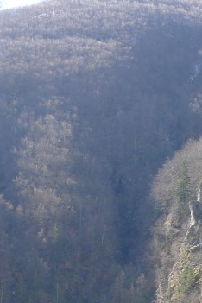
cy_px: 318
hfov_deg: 14.0
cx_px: 123
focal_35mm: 98
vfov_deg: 20.0
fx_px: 825
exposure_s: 1/250
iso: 80
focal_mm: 9.2
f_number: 2.8
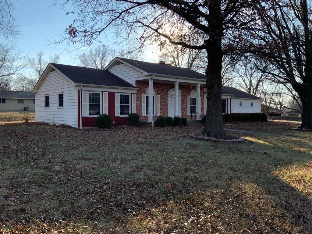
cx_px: 156
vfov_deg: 48.2
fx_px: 261
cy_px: 117
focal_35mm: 29
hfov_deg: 61.7
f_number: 1.8
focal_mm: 3
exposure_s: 1/781
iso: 16
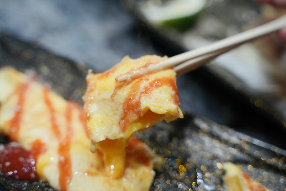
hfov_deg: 27.0
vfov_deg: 18.2
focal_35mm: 75
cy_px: 96
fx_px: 596
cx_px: 143
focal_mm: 75
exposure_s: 1/80
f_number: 4
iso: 800
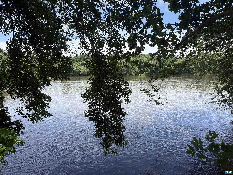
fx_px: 162
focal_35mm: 24
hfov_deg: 71.6
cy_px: 88
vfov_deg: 56.8
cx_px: 116
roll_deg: +0.9
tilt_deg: -5.5
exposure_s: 1/2000
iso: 80
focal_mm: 6.76
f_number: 1.78
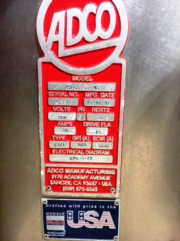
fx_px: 201
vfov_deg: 61.7
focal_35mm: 29
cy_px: 120
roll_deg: -1.1
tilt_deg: -11.8
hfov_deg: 48.2
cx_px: 90
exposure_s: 1/15
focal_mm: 4.15
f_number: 2.2
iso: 400
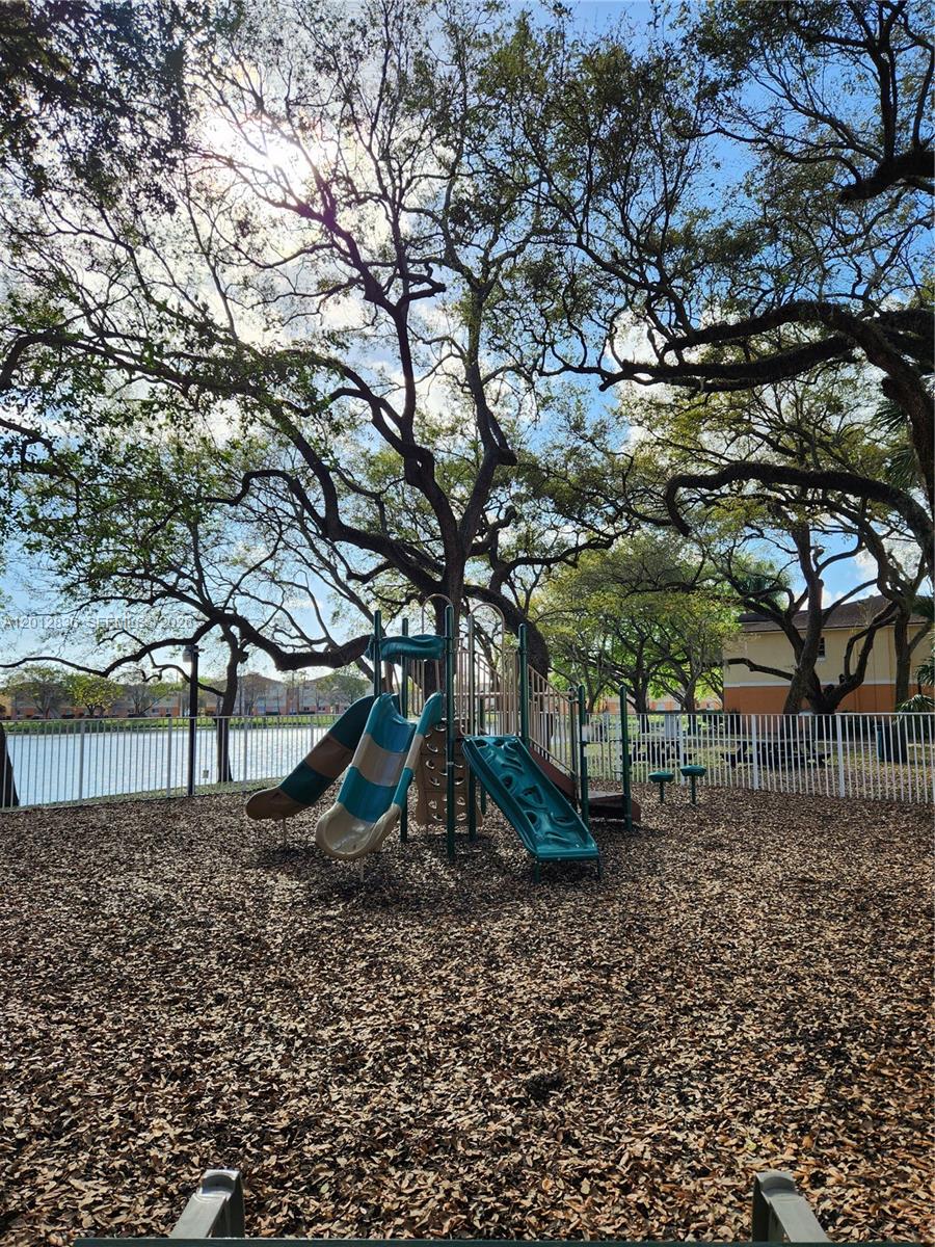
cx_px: 468
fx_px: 828
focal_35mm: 23
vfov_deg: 73.9
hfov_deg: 58.9
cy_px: 624
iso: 20
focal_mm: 5.4
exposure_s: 1/1120
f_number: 1.8
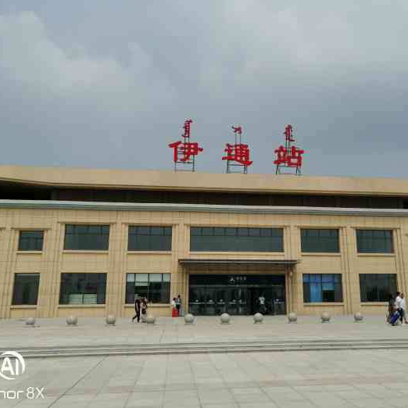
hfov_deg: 50.9
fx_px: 427
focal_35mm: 32
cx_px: 233
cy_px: 204
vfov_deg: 51.1
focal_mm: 3.88
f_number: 1.8
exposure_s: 1/5000
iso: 50
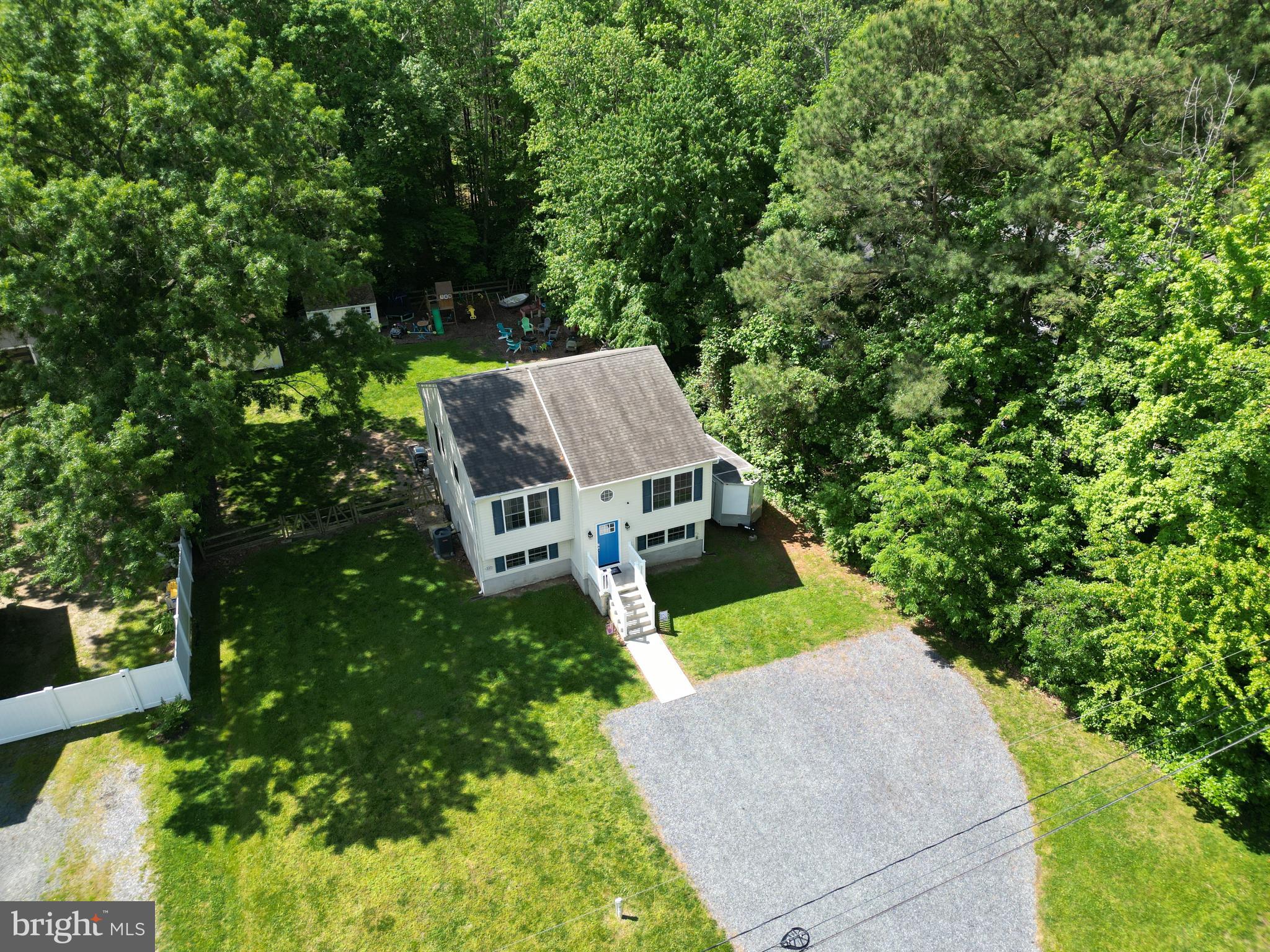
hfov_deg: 71.6
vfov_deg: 56.8
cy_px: 476
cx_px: 635
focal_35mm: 24
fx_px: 881
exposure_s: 1/1000
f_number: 1.7
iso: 100
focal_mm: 6.72
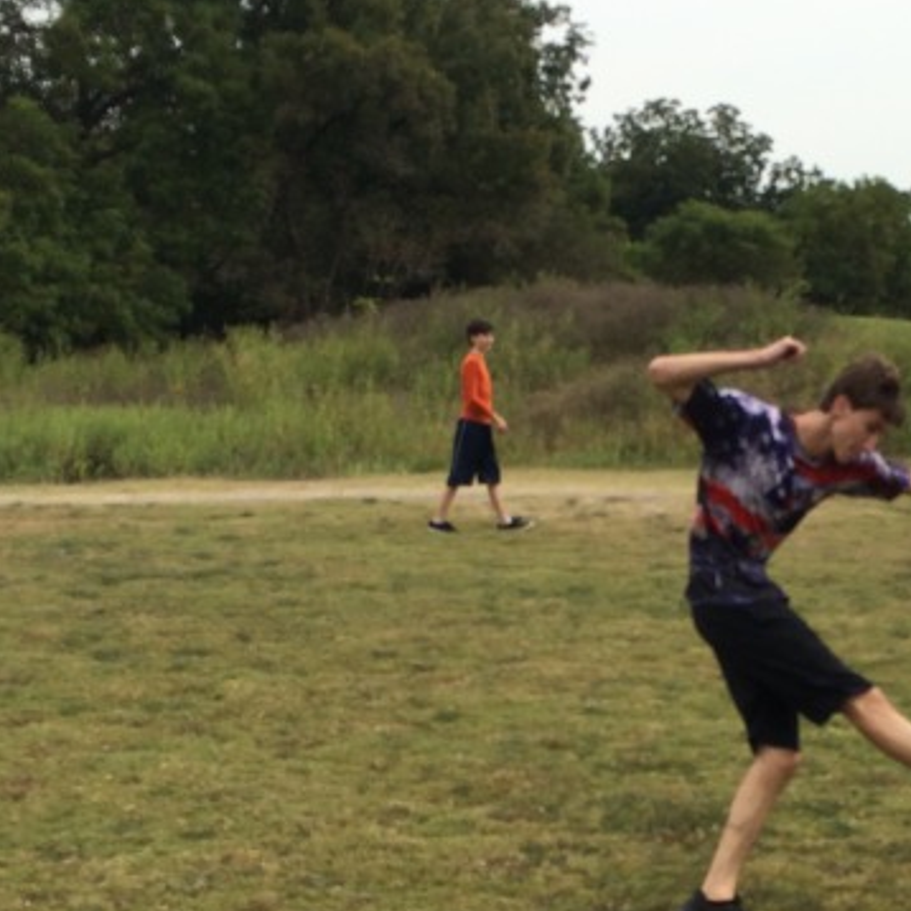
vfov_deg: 27.8
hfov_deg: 27.9
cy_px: 665
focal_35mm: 61
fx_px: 1816
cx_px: 631
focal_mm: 4.15
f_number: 2.2
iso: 32
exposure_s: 1/1520
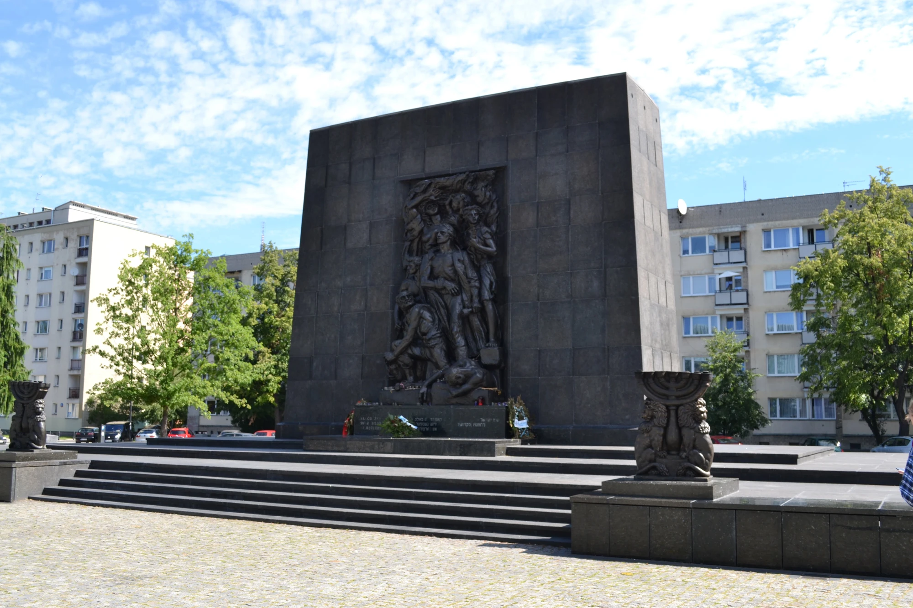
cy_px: 304
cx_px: 456
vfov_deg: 40.0
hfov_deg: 57.2
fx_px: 837
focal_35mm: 33
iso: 100
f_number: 6.3
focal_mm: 22
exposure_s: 1/160
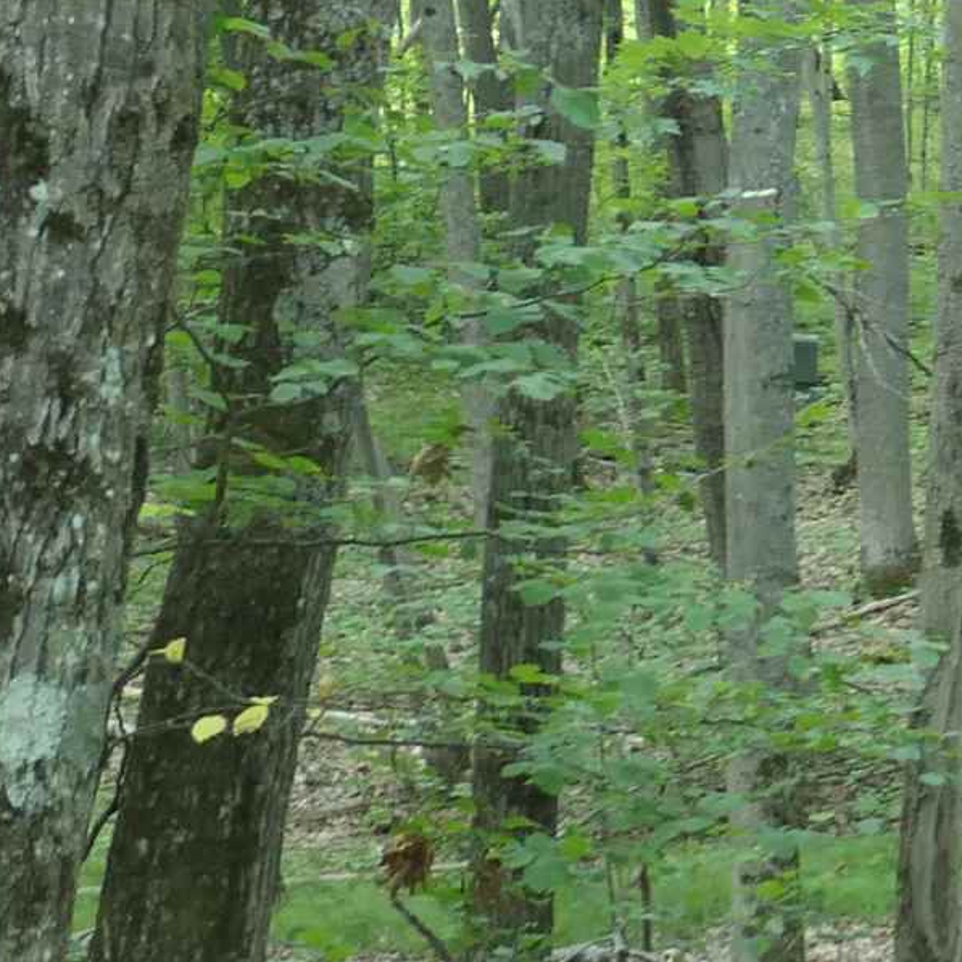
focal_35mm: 105
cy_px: 450
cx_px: 2175
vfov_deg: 16.6
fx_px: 3301
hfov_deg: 13.2
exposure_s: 1/60
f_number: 2.8
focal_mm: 8.8
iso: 400
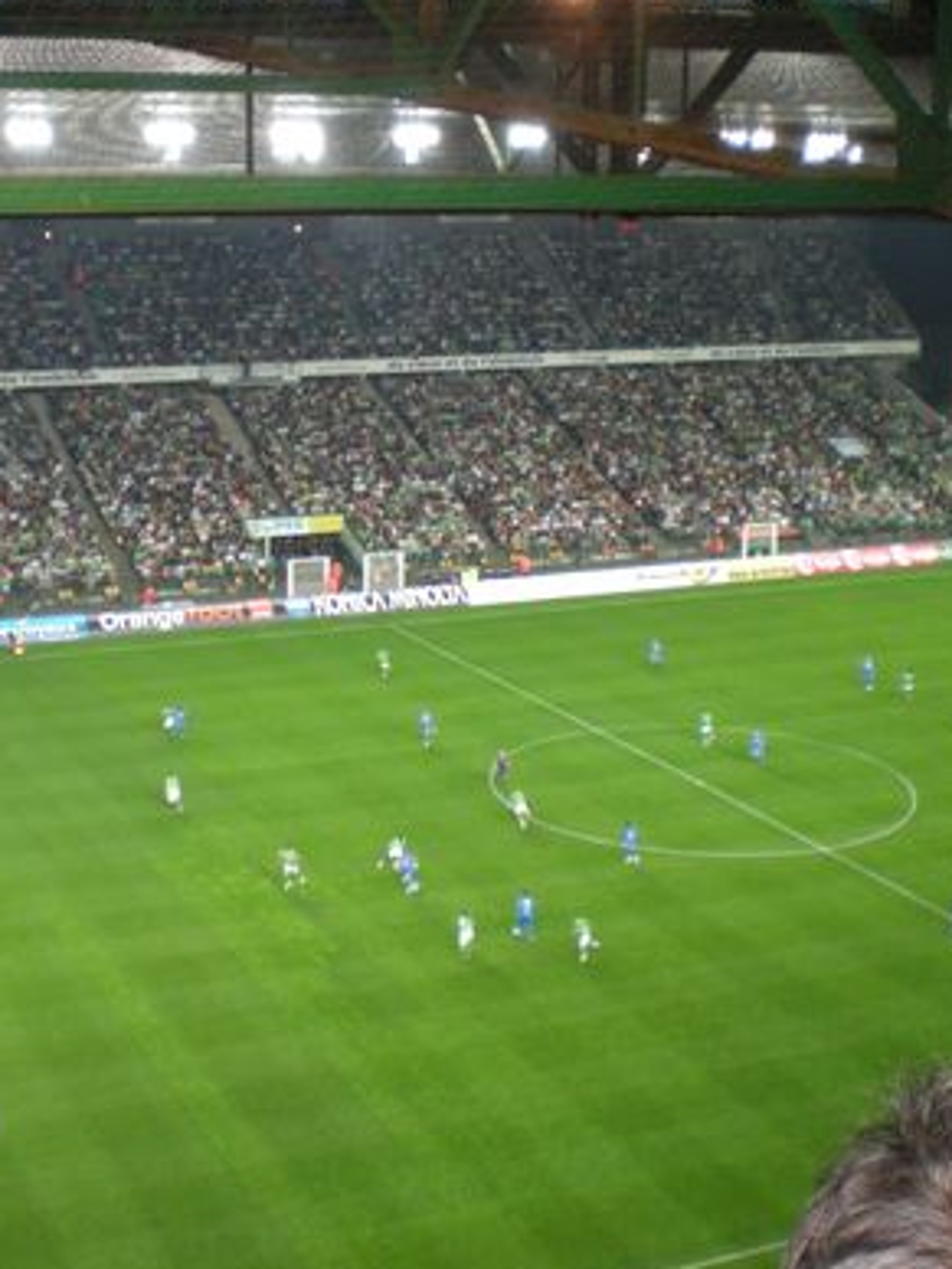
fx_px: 1980
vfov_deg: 35.5
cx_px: 406
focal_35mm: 54
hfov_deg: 27.0
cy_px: 608
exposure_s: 1/35.2
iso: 207
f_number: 3.1
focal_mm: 6.3
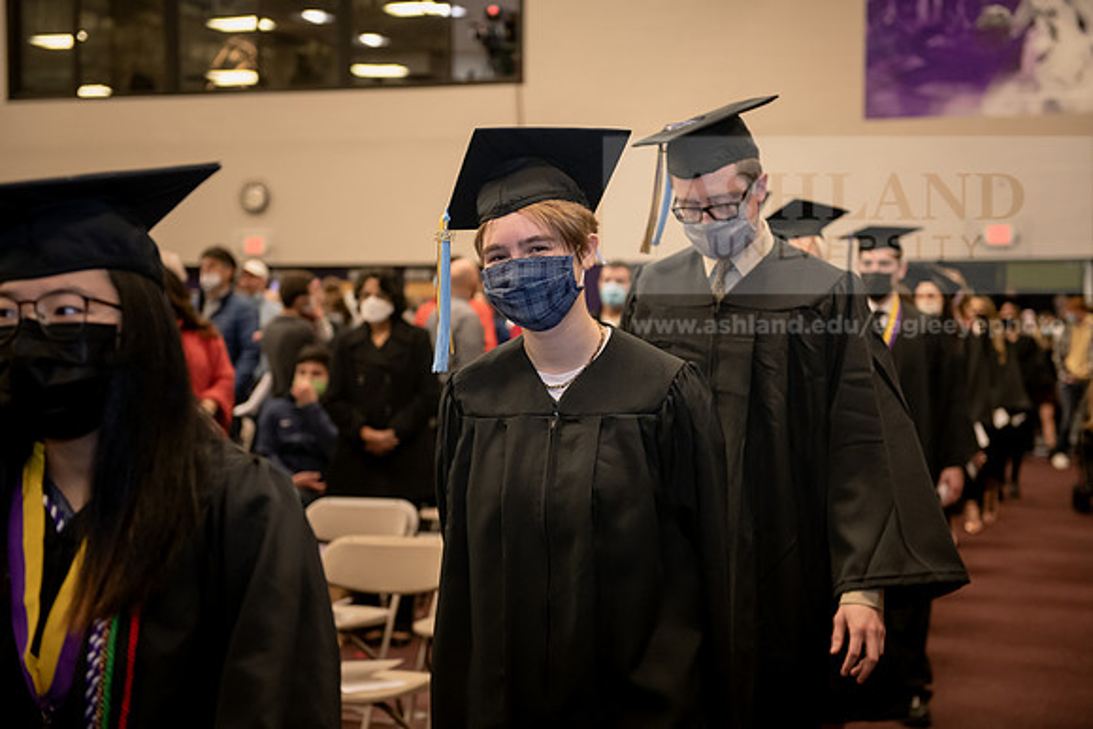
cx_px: 546
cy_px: 364
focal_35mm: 56
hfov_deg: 35.6
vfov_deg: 24.2
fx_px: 1701
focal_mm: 56
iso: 1600
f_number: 3.5
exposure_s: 1/200
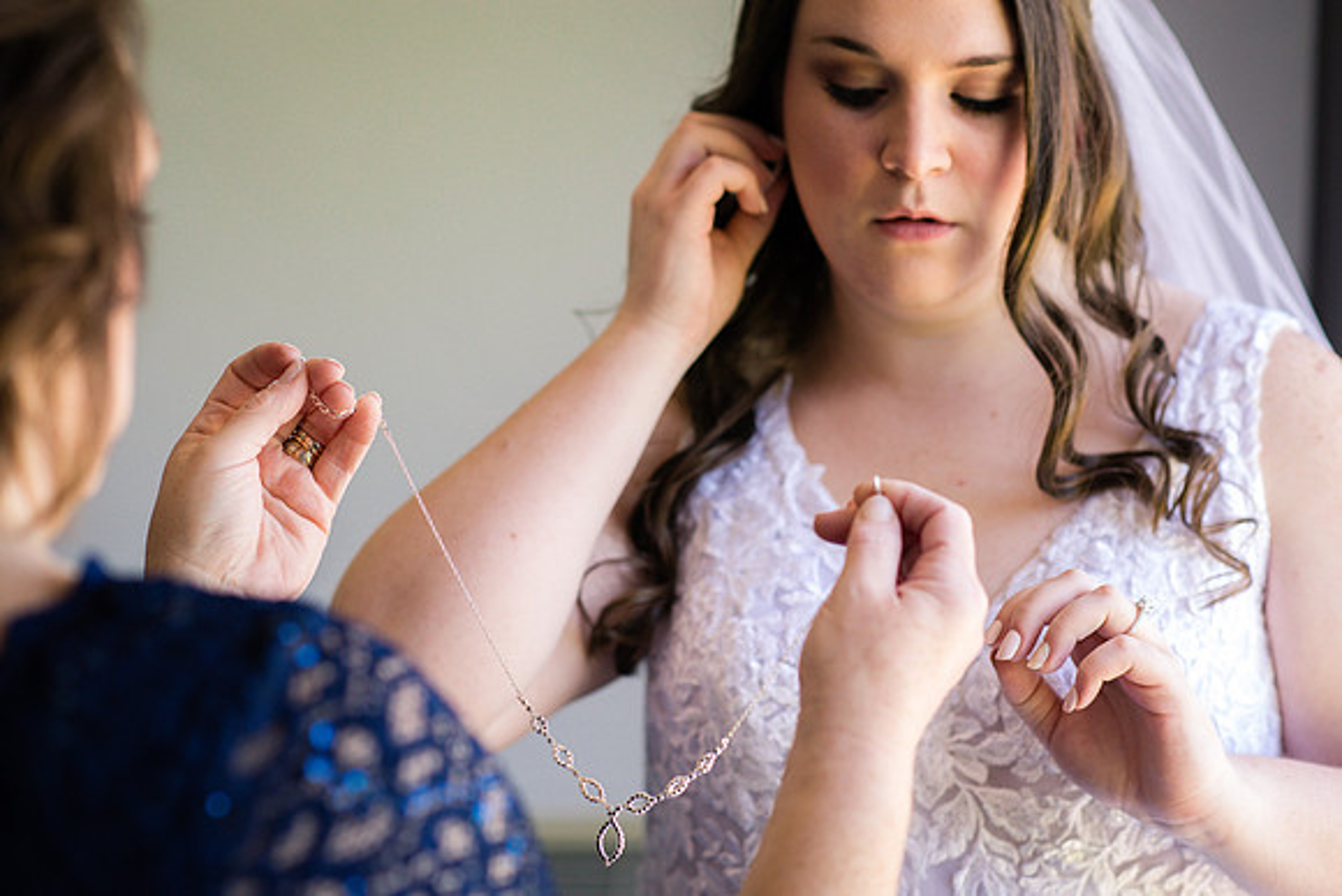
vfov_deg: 16.1
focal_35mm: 85
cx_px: 671
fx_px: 3169
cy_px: 448
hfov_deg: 23.9
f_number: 2.8
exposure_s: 1/320
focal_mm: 85
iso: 800
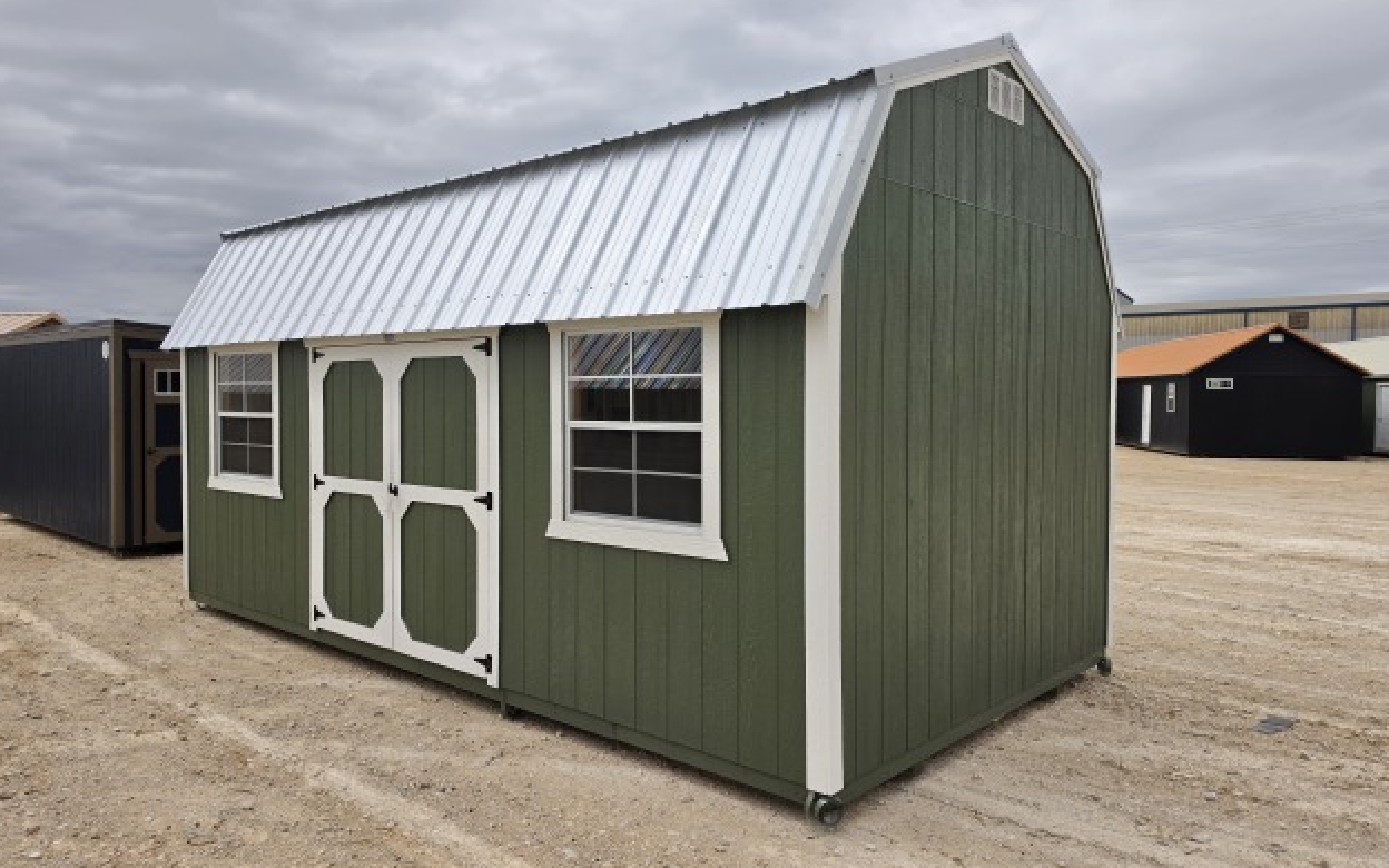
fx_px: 946
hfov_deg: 72.5
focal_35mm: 25
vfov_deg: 49.3
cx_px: 681
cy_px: 430
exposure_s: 1/7939
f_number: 1.4
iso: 50
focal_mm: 6.5
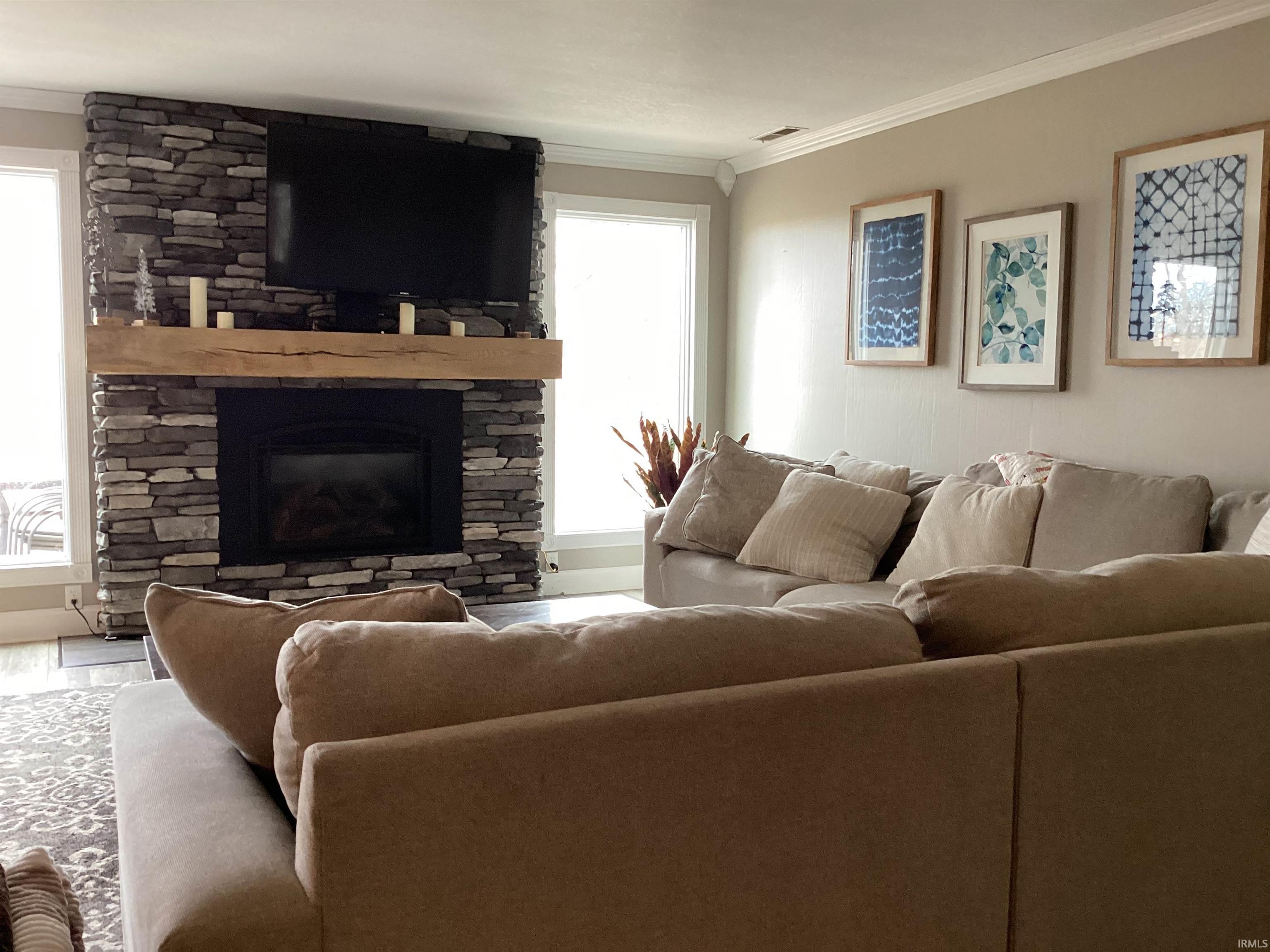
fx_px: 1137
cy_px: 476
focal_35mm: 31
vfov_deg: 45.4
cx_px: 635
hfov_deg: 58.4
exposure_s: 1/60
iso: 250
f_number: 2.4
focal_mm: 3.3
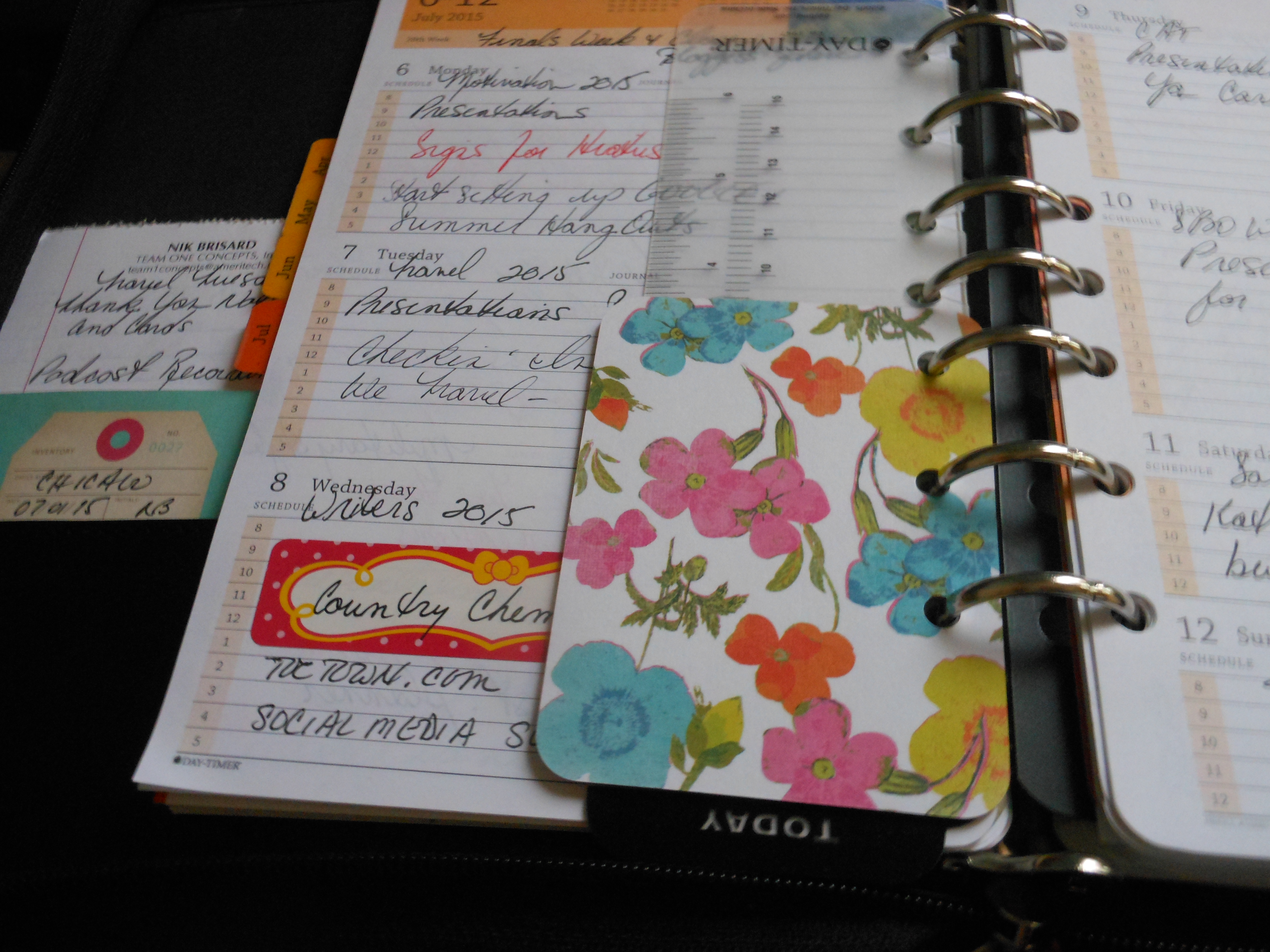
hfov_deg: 55.4
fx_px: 1211
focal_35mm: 33
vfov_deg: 42.9
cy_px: 476
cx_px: 635
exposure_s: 1/4
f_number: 4
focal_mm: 5.9
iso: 400
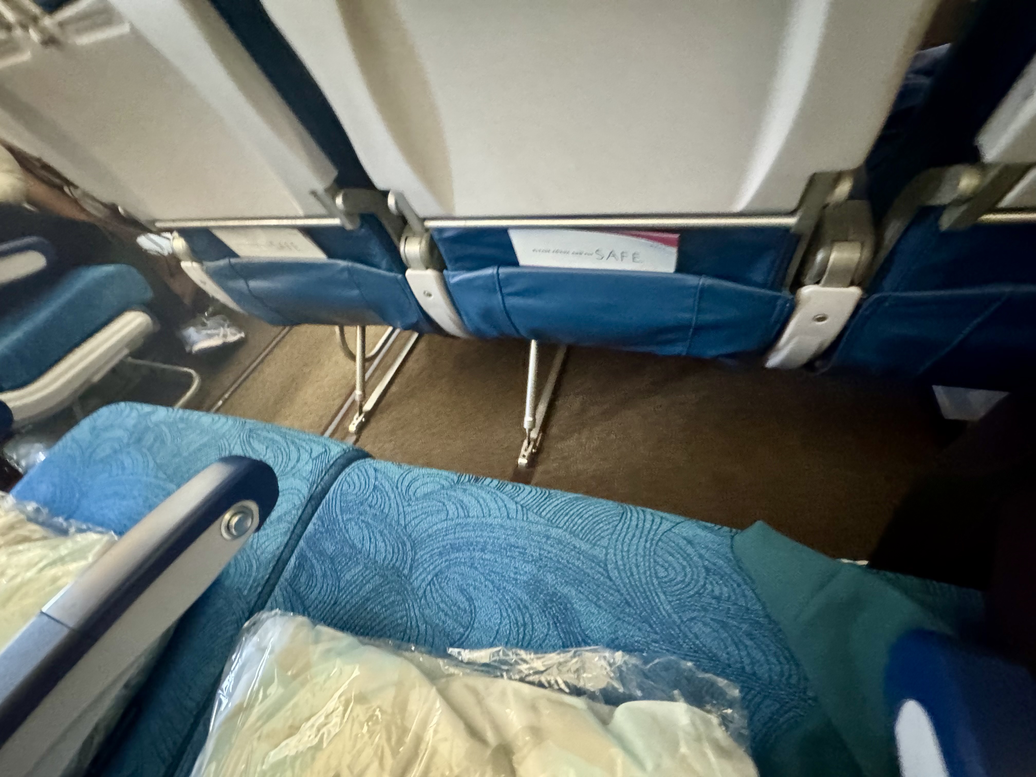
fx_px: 419
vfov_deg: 85.7
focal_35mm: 14
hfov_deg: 102.1
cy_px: 388
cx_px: 518
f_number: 2.2
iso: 1600
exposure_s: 1/35
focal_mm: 2.22
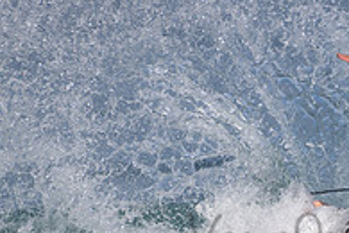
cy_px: 303
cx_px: 411
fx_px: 17613
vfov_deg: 0.8
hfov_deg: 1.1
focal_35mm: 1817
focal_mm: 500
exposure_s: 1/2000
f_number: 5.6
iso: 110
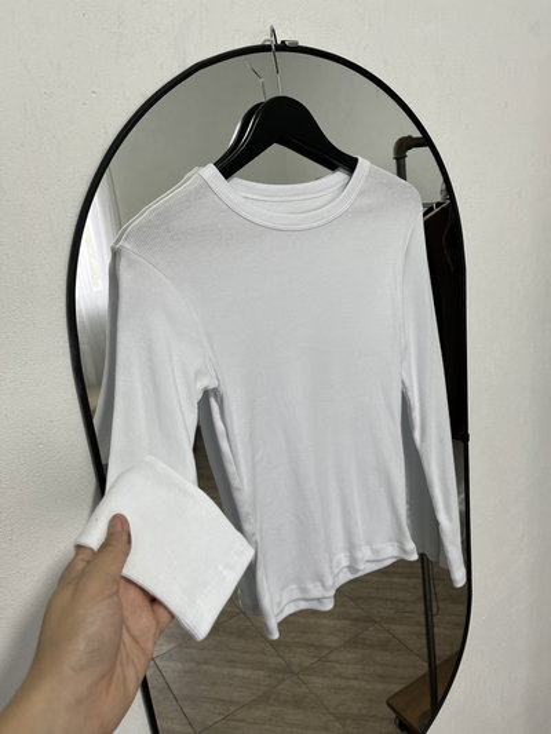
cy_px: 367
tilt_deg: -16.4
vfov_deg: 67.3
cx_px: 276
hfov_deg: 53.1
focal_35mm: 26
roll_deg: +7.9
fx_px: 552
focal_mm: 5.1
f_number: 1.6
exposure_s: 1/100
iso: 64
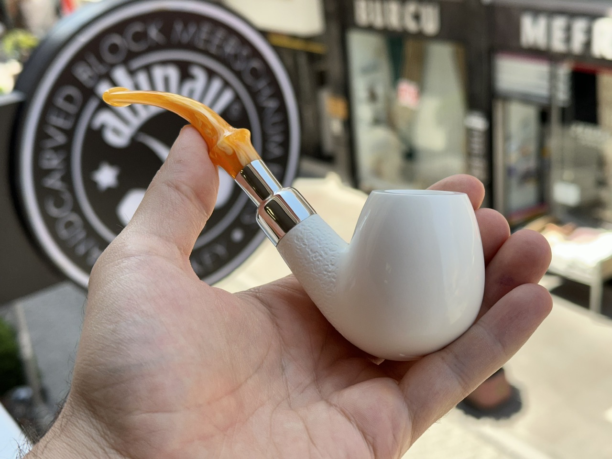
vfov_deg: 30.3
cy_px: 230
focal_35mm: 48
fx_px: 849
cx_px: 306
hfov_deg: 39.7
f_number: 1.78
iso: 64
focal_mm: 6.86
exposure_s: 1/858
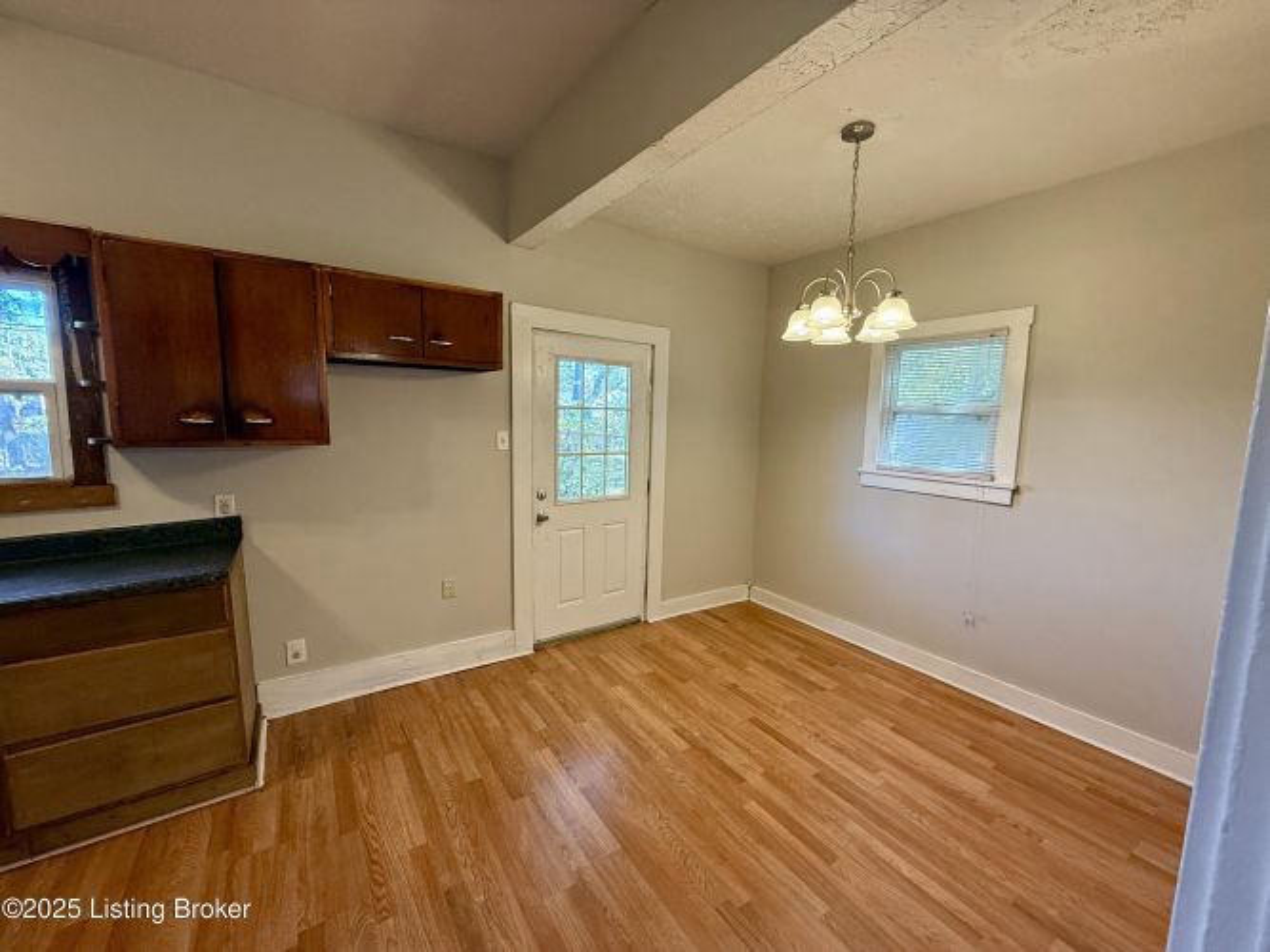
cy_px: 476
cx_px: 635
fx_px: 514
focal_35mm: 14
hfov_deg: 102.1
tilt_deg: -6.0
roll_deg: -1.1
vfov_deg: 85.7
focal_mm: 2.22
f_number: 2.2
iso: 200
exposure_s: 1/120
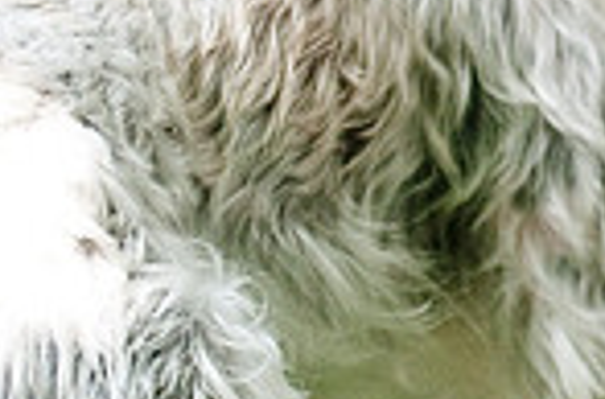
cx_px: 761
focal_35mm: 415
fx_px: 6952
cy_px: 2
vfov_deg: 3.3
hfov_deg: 5.0
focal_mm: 70
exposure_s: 1/1000
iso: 200
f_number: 2.8
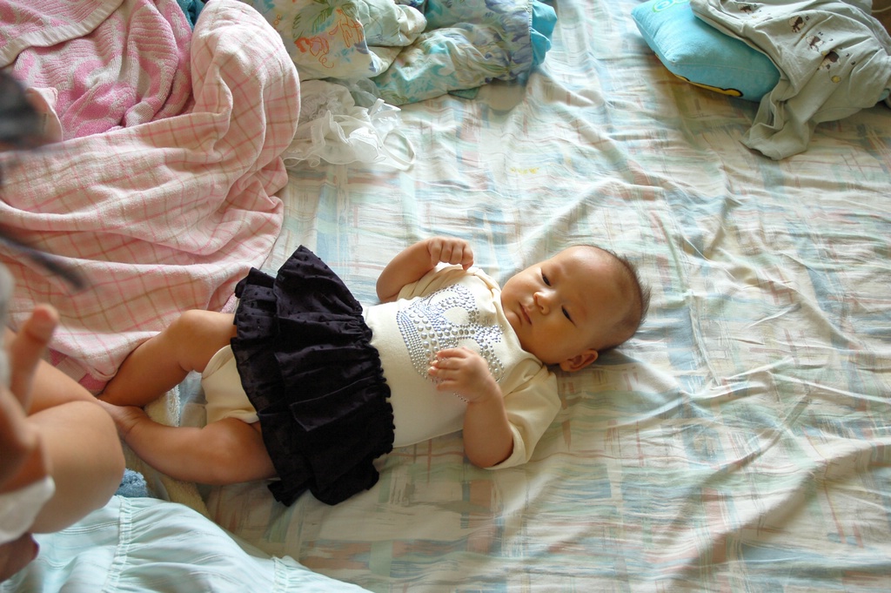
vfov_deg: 35.4
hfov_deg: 51.3
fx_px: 927
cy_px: 296
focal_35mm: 38
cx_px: 446
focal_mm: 25
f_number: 3.8
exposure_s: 1/20
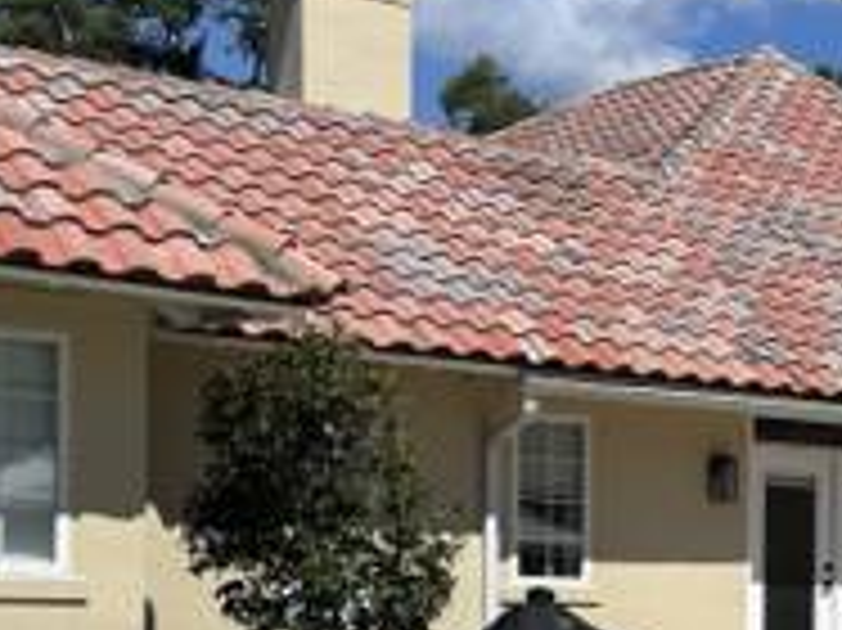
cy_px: 650
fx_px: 2163
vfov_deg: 16.2
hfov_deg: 19.4
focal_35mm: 89
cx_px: 1238
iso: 50
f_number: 1.5
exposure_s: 1/7463
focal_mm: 5.7
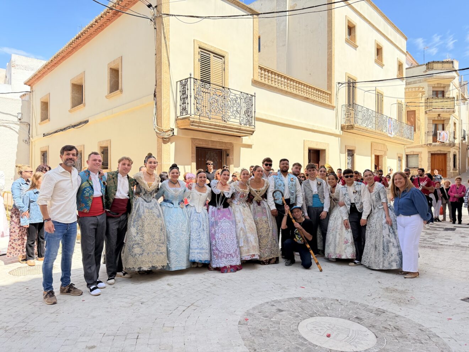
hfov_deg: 71.6
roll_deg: +0.0
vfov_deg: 56.8
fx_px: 325
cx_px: 234
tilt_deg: -0.4
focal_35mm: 24
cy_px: 176
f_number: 1.78
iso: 100
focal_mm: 6.76
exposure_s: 1/2907
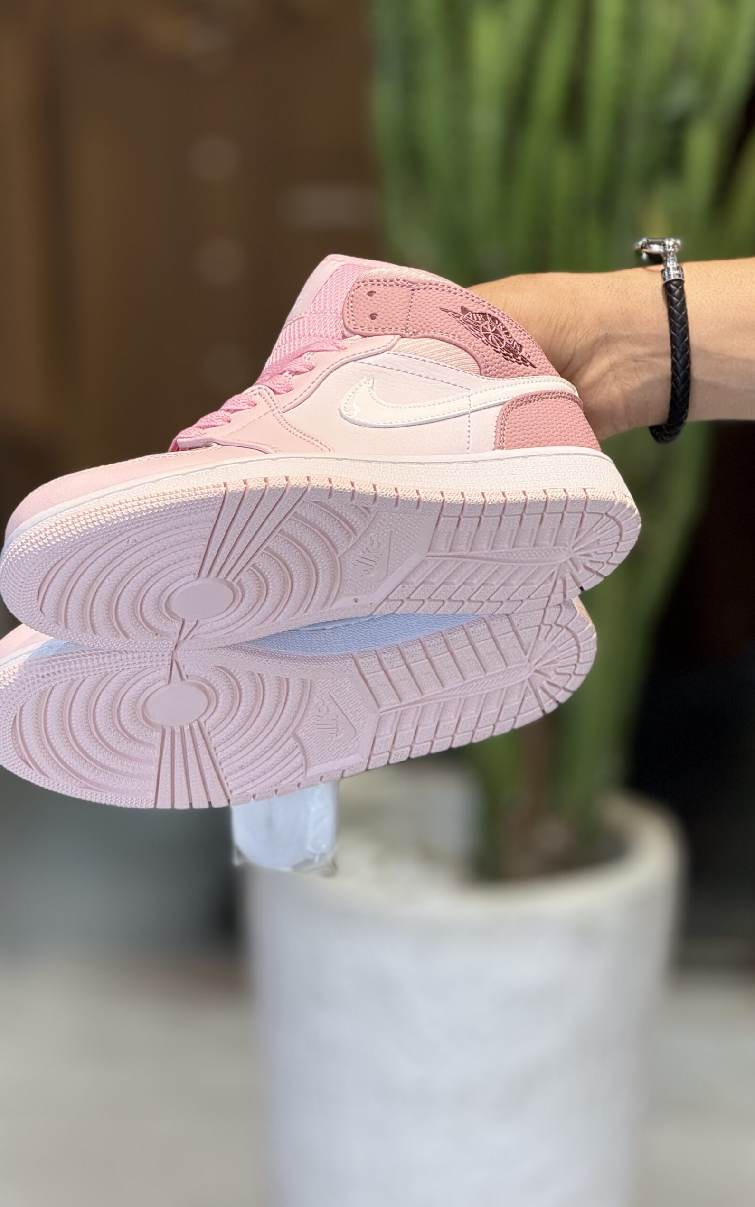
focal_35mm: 128
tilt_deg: -13.5
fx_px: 4214
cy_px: 601
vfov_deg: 16.3
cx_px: 325
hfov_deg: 10.2
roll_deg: -0.6
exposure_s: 1/100
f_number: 2.8
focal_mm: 15.66
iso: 64
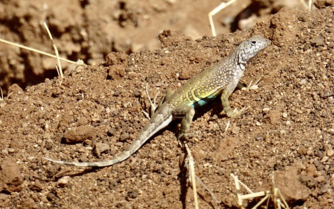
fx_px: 6444
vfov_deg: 1.9
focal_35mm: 708
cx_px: 167
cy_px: 107
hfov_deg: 3.0
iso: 100
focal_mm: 107.5
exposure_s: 1/500
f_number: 6.1
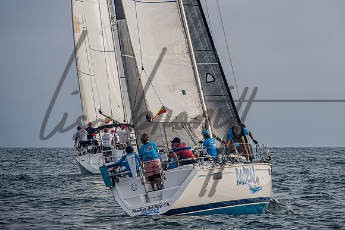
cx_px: 198
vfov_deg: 5.0
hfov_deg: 7.5
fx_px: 2624
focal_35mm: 274
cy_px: 86
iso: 400
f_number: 6.3
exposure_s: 1/1250
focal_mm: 200
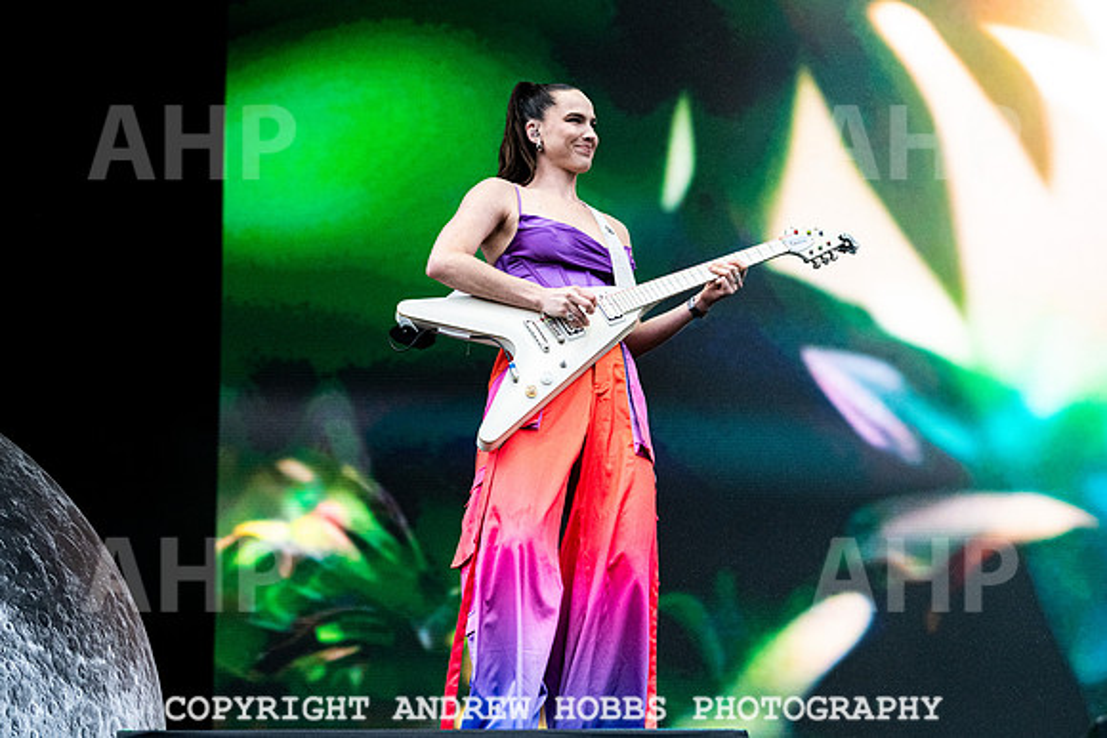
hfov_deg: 23.4
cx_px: 572
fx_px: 2674
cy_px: 370
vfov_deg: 15.7
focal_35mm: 87
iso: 1250
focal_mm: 82
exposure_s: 1/6400
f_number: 3.2
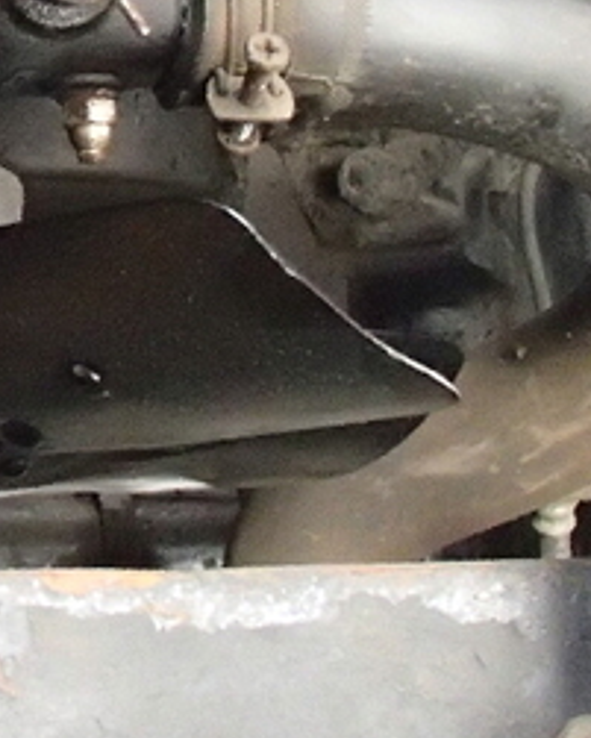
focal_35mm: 115
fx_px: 2513
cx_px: -303
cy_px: -9
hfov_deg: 12.7
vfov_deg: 16.4
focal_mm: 6.64
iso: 1600
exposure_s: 1/10
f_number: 4.7
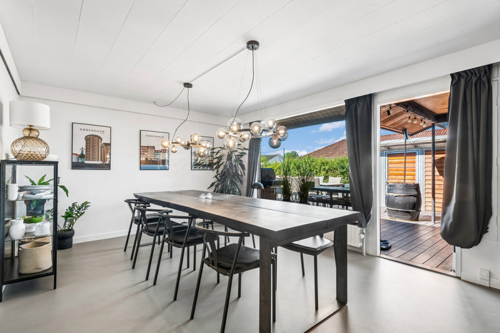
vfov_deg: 70.4
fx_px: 236
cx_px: 250
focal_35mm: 17
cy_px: 166
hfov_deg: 93.3
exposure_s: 1/10
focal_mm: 17
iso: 200
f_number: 10
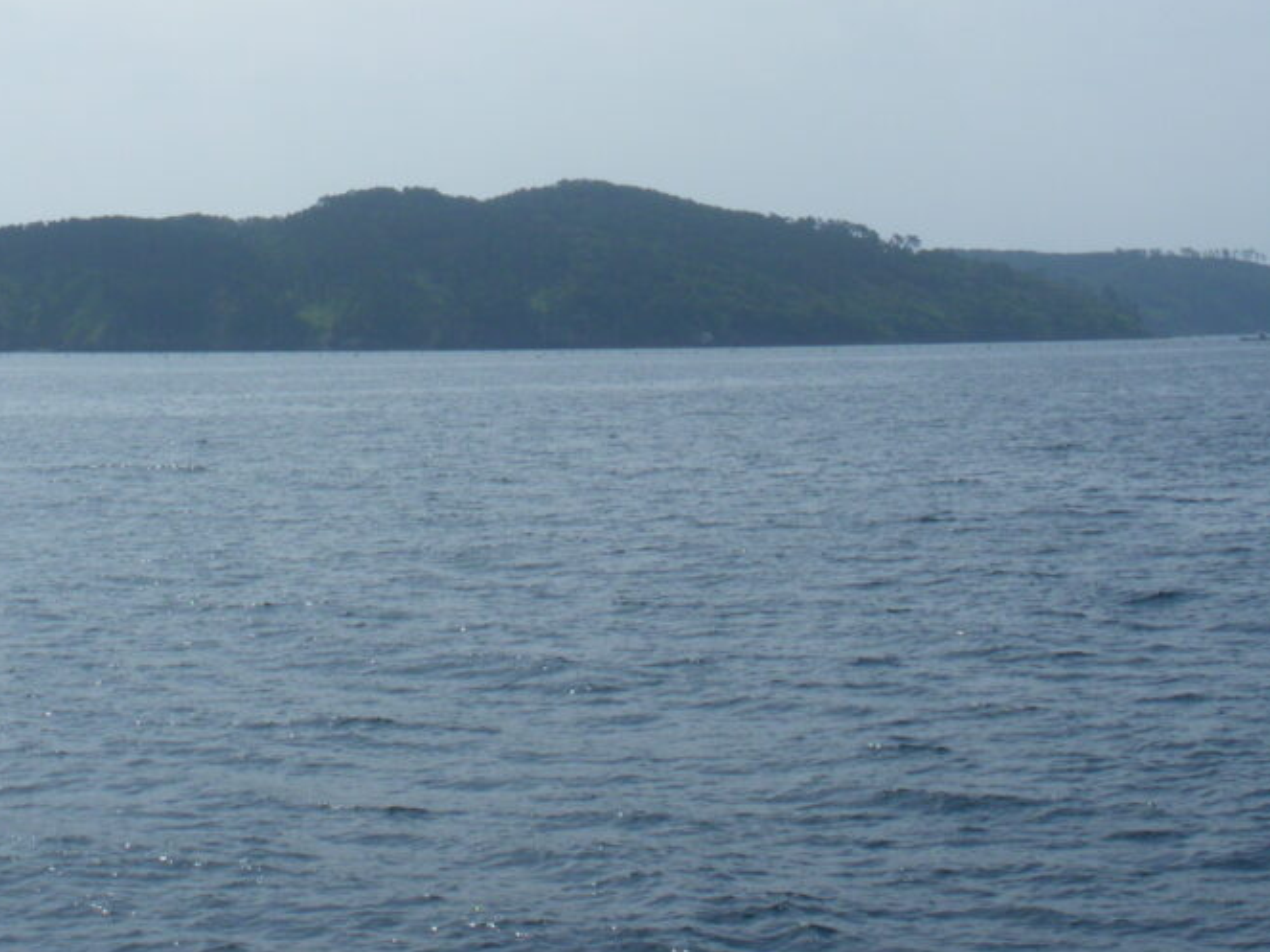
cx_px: 454
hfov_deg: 25.6
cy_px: 119
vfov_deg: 19.1
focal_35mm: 76
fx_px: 2788
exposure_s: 1/500
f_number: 6.2
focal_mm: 7.5
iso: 64
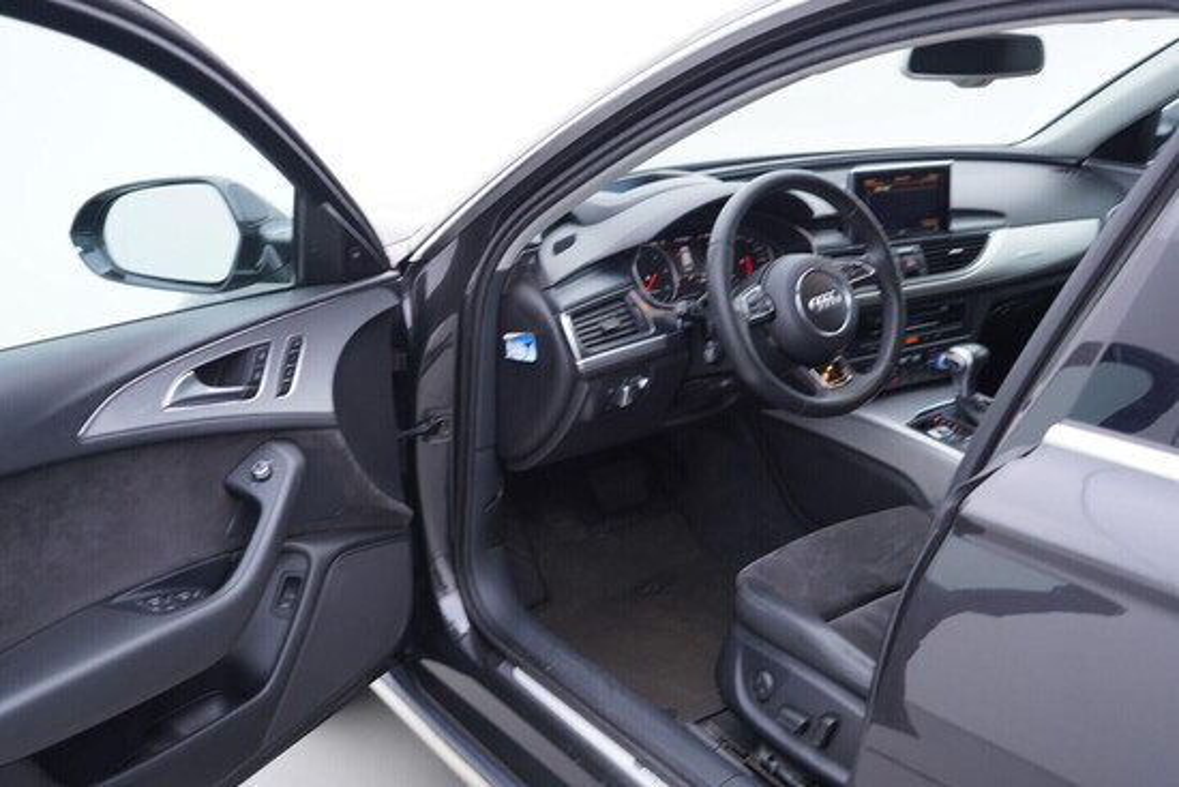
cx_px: 590
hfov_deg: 53.1
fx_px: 1179
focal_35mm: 36
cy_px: 394
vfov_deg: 36.9
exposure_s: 1/40
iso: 160
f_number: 2.8
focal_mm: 24
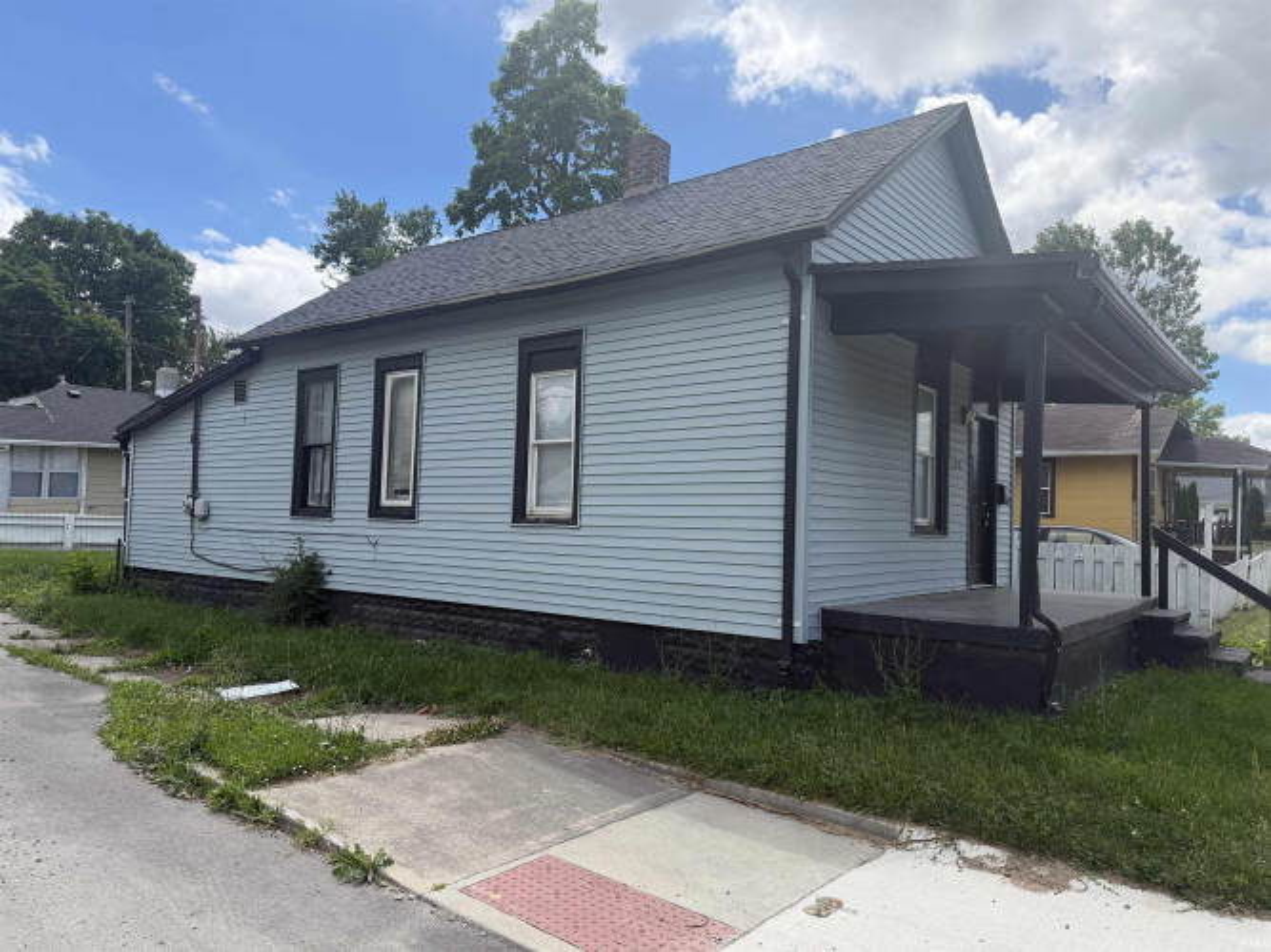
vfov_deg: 56.8
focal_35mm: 24
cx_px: 636
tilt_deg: +4.8
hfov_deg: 71.6
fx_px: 881
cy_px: 476
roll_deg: -4.7
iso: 100
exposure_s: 1/4673
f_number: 1.78
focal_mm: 6.76
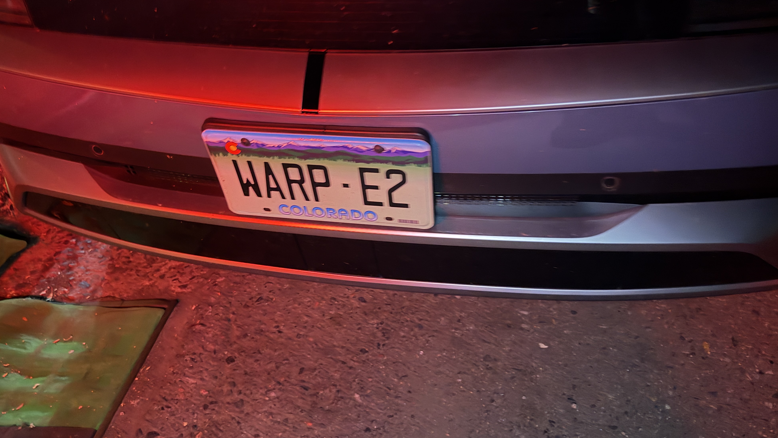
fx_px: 557
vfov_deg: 42.7
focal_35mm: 27
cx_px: 390
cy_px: 178
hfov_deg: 69.9
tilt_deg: -38.3
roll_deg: +1.1
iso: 1250
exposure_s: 1/5
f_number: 1.78
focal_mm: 6.76
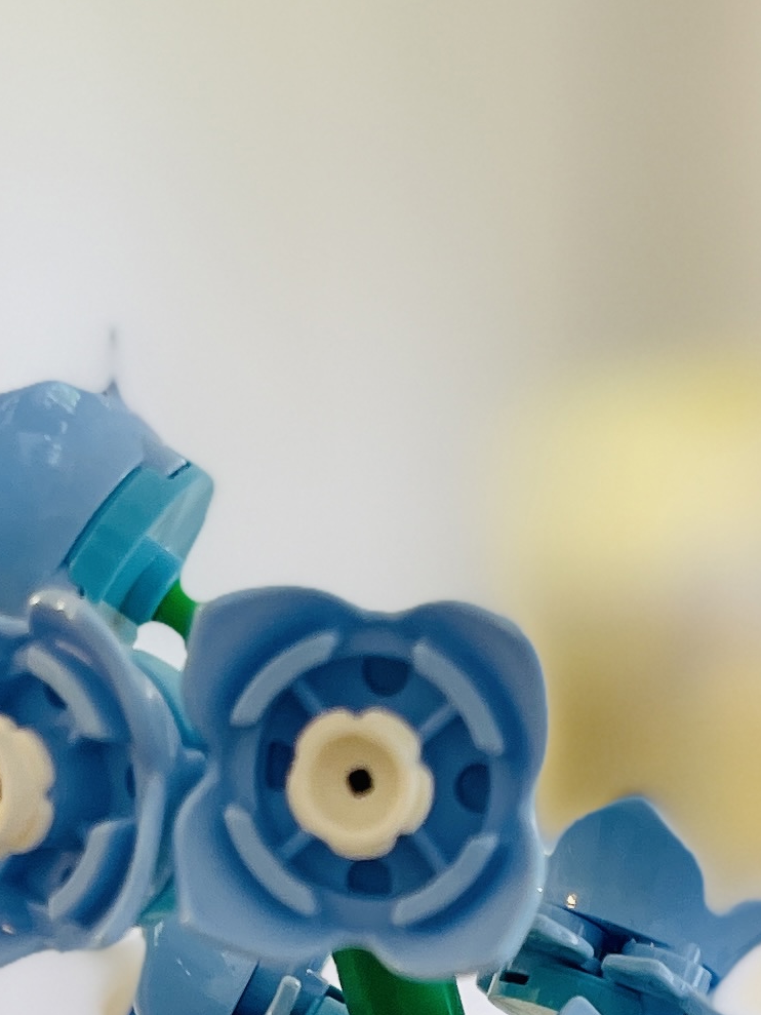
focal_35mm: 106
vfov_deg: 17.2
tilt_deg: -22.3
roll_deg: +5.3
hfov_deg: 13.9
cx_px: 560
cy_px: 1411
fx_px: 3106
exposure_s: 1/50
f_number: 1.6
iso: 100
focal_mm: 5.1
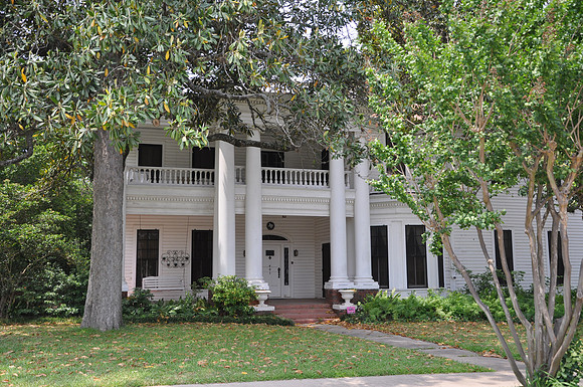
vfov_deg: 35.4
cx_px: 292
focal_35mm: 38
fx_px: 606
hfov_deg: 51.3
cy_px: 194
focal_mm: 25
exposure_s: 1/125
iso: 280
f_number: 5.6
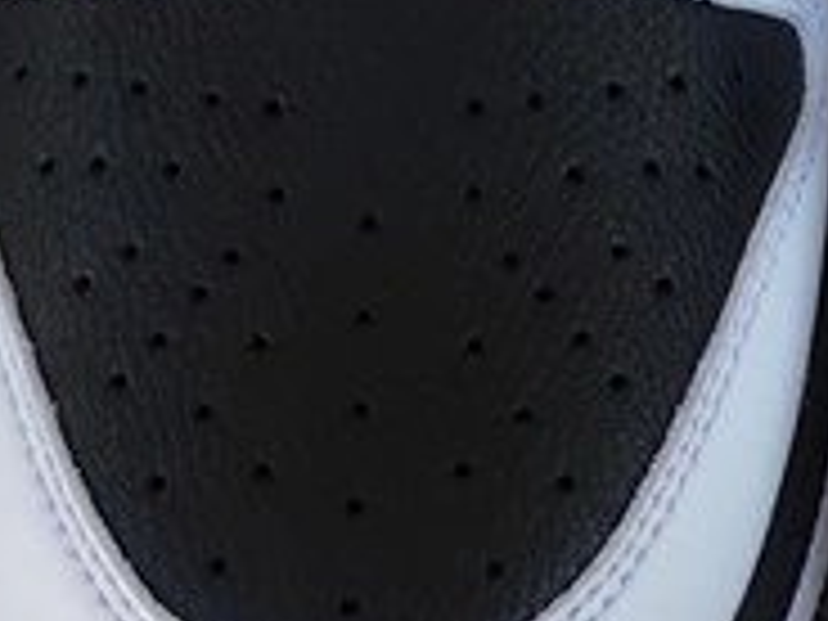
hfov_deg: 12.8
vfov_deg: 9.4
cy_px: -416
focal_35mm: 152
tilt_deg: -50.8
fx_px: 3636
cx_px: 824
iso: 25
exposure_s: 1/242
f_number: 2.4
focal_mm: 3.3
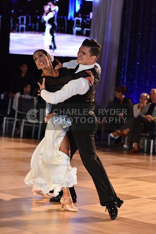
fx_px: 715
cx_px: 78
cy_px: 117
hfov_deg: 12.5
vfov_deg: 18.6
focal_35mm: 110
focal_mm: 110
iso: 2000
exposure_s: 1/250
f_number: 4.5
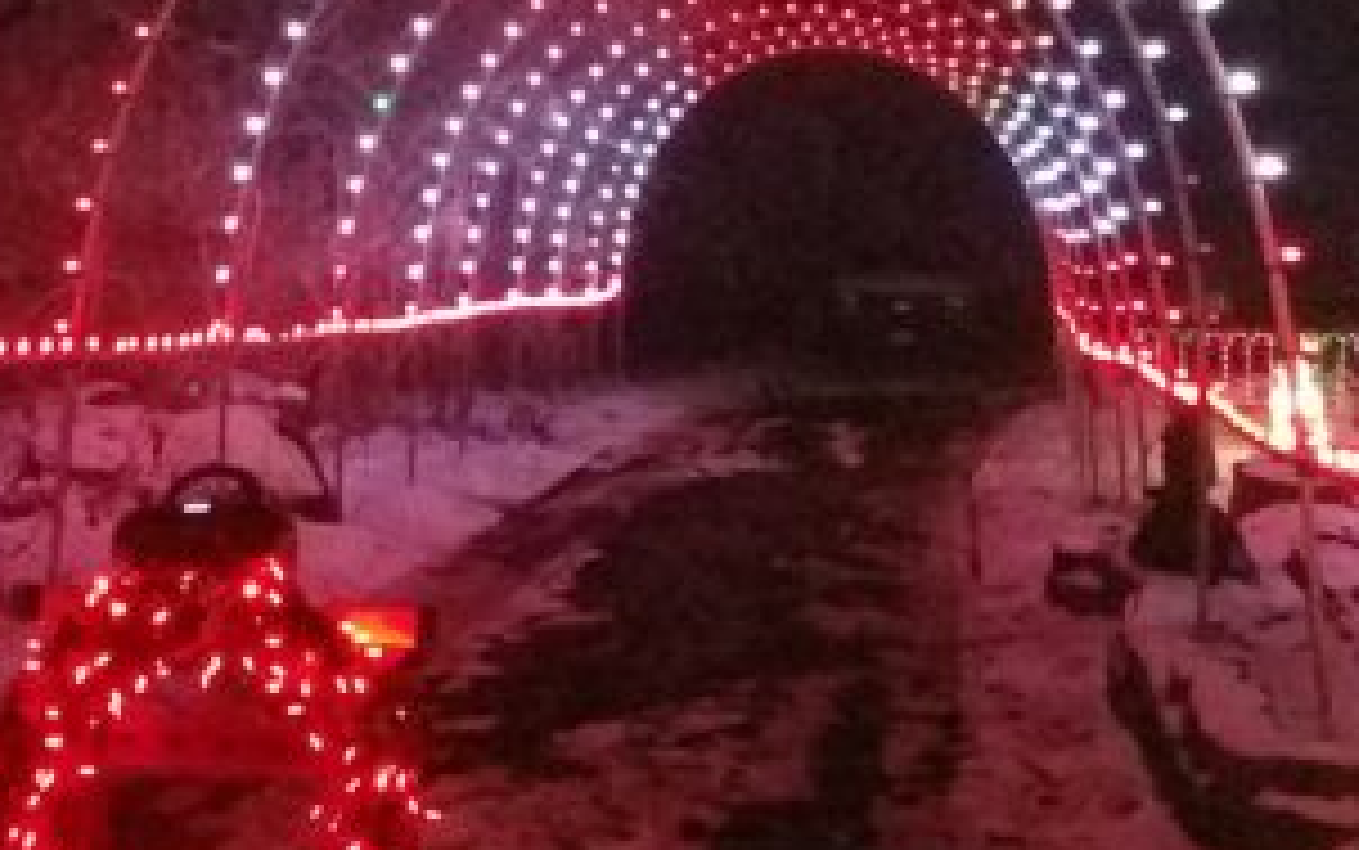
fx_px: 2594
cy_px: -99
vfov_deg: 17.9
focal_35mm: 70
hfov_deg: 29.0
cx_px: 360
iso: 1600
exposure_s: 1/15
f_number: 1.7
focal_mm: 4.2
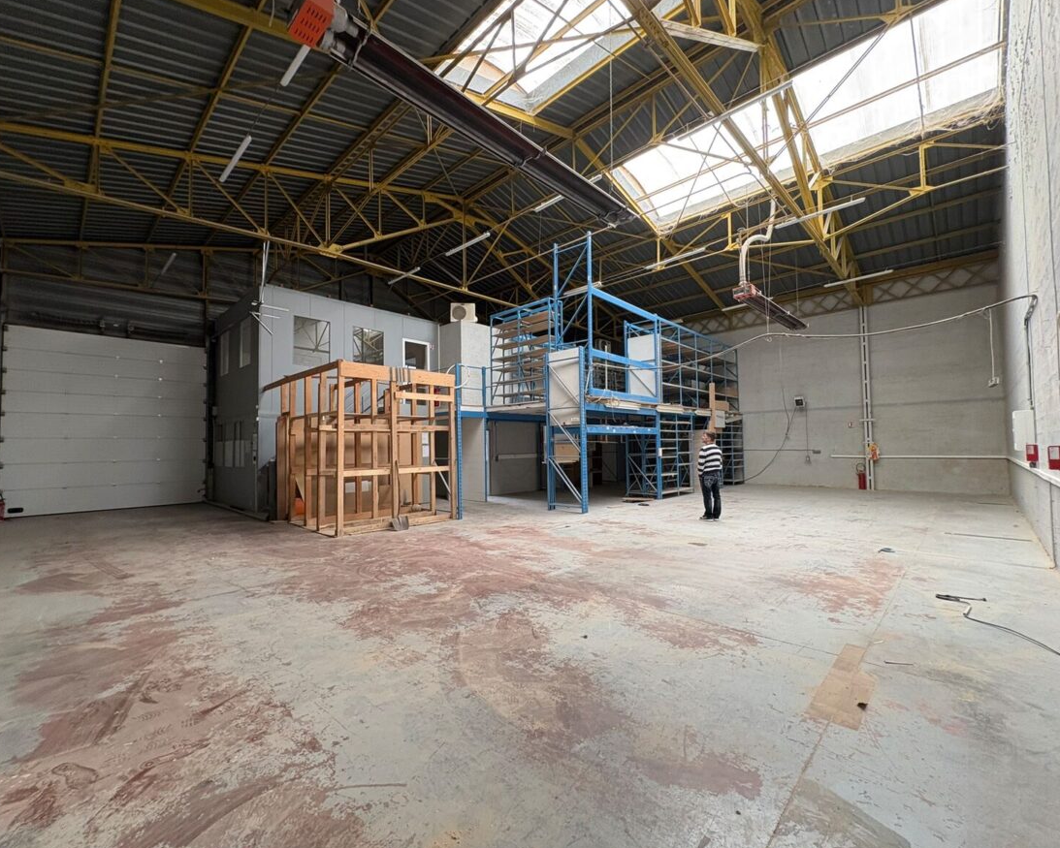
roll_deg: +0.9
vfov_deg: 84.1
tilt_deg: +1.6
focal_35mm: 15
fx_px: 471
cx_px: 509
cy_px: 429
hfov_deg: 96.7
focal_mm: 2.22
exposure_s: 1/75
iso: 250
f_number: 2.2
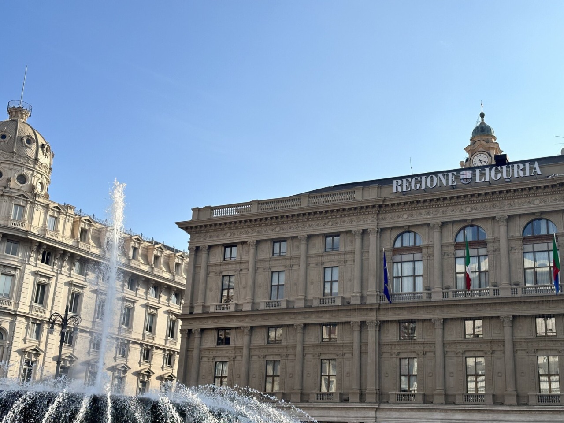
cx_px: 282
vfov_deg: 30.3
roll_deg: -3.9
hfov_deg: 39.7
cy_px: 212
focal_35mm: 48
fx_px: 782
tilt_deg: +18.9
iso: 64
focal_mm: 6.86
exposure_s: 1/5000
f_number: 1.78
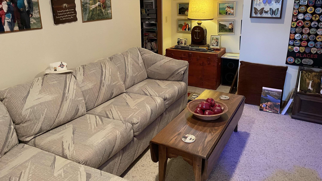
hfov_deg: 66.1
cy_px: 68
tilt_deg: -15.1
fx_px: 248
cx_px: 163
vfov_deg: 39.9
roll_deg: -0.1
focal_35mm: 29
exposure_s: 1/40
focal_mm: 4.2
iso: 400
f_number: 1.6
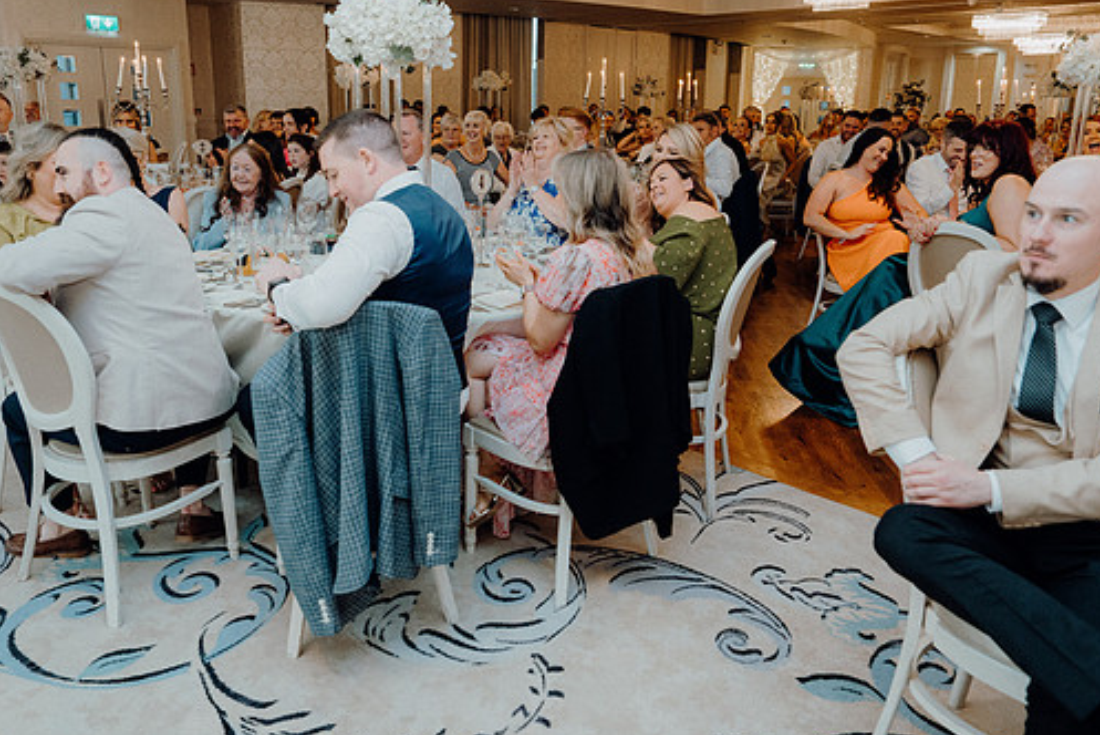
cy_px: 324
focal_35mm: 28
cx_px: 533
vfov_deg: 46.4
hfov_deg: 65.4
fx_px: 856
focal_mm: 24
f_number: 3.5
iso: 2500
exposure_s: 1/160
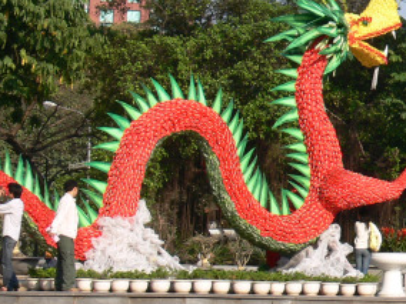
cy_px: 43
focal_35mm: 188
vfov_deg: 7.9
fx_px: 2205
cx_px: 565
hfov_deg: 10.2
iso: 80
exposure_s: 1/200
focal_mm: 13.3
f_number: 5.6
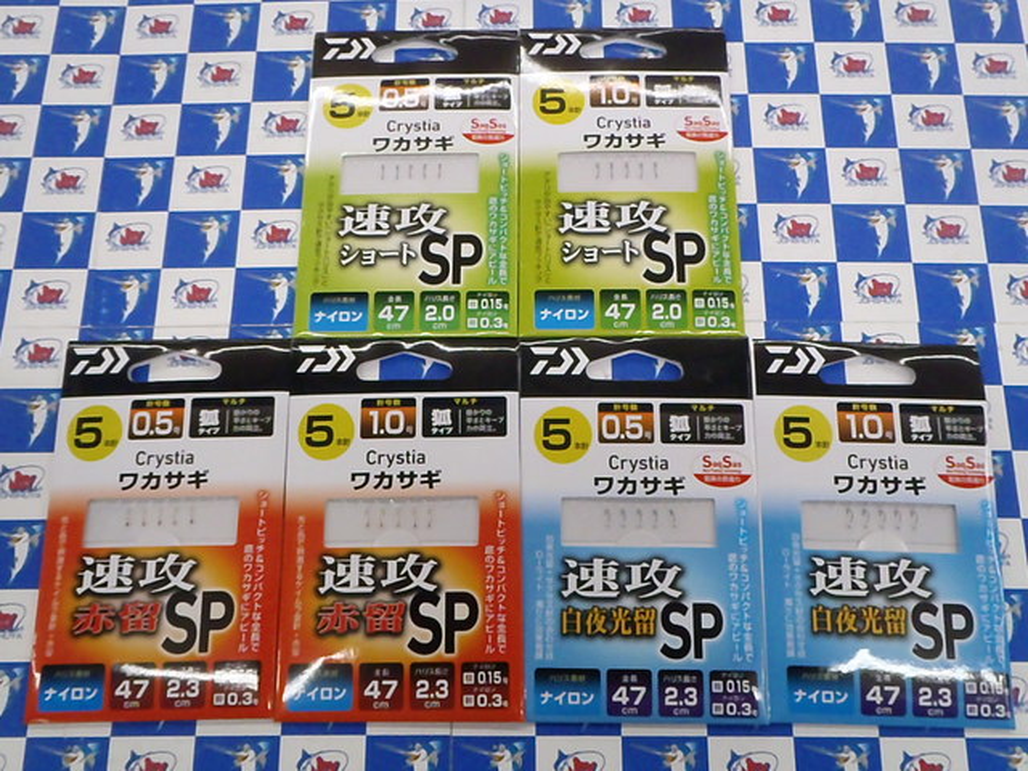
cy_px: 386
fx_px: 832
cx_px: 514
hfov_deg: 63.4
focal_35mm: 28
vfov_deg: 49.7
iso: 800
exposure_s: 1/250
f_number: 3.9
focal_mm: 5
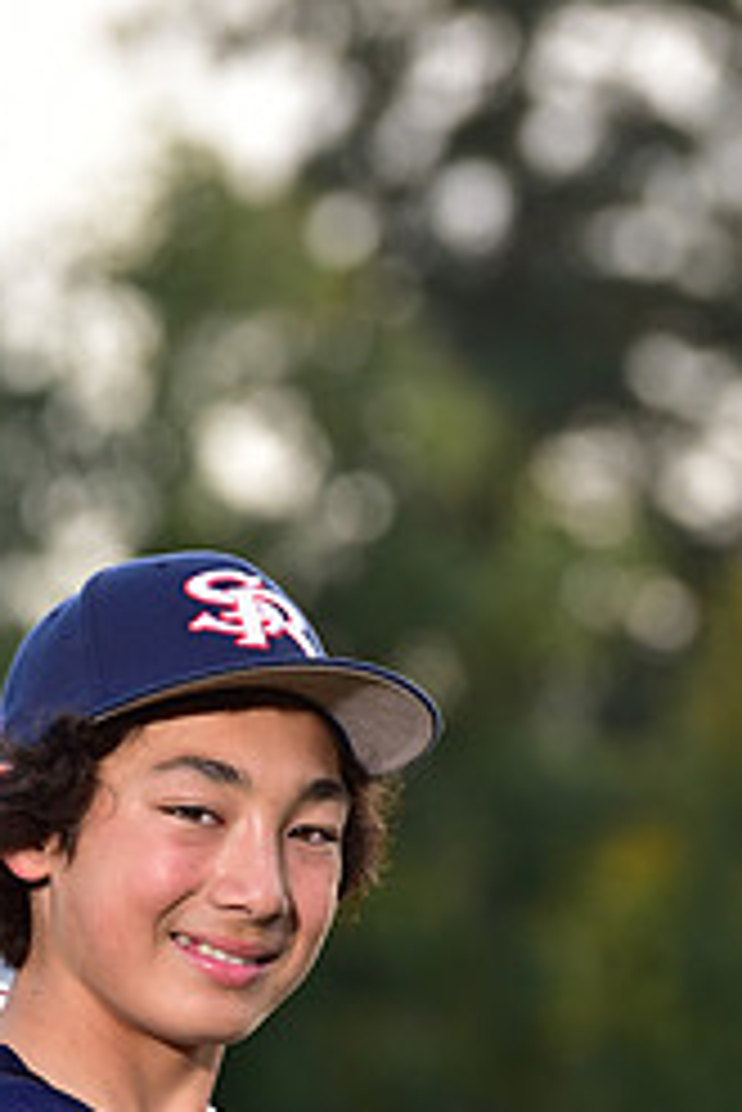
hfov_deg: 3.7
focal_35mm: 376
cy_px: 1265
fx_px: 11608
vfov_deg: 5.5
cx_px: 196
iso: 200
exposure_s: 1/250
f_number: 4.5
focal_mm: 160
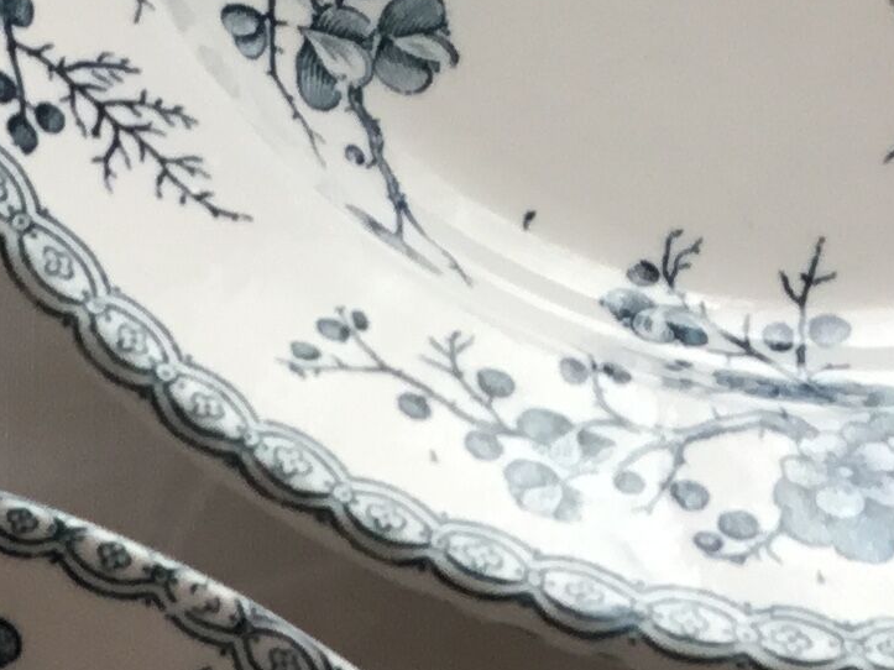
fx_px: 3615
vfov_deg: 9.7
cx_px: -676
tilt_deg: -82.7
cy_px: 1440
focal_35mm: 140
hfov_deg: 12.9
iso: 25
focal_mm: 3.3
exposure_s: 1/50
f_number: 2.4
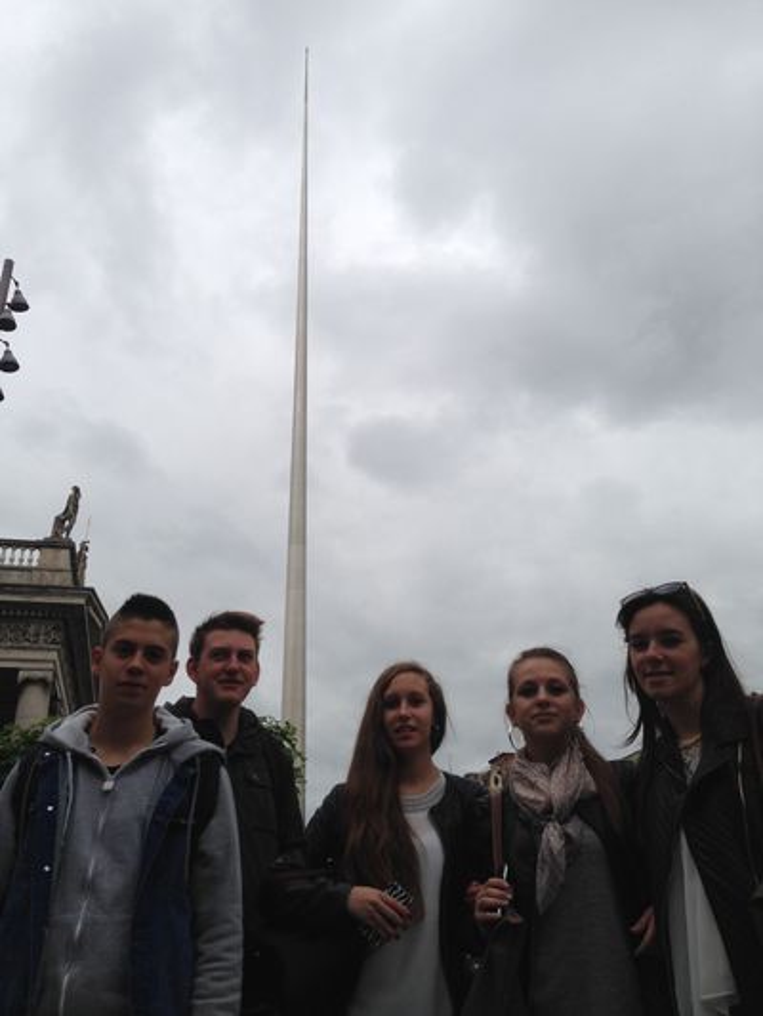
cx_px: 382
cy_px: 508
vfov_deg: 55.3
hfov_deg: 43.0
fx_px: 969
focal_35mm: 33
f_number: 2.4
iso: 50
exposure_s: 1/1642
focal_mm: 4.12
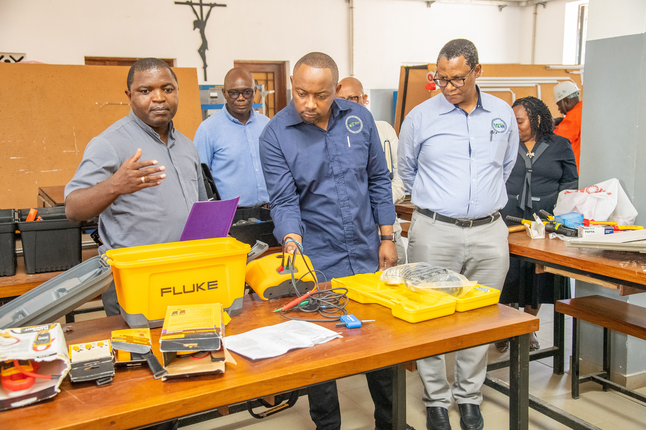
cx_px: 323
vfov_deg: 35.1
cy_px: 215
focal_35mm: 38
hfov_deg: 50.7
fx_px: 682
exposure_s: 1/200
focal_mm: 38
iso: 6400
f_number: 5
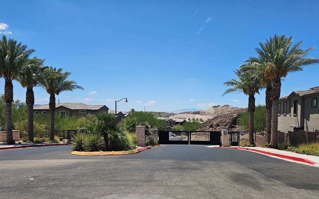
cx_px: 166
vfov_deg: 45.4
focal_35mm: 27
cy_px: 130
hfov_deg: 68.4
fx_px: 235
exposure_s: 1/1114
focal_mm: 6.3
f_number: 1.7
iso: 10
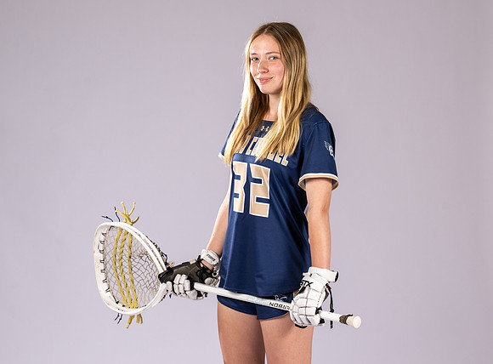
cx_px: 287
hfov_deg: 16.3
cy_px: 200
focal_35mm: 121
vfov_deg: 12.1
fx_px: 1718
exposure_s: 1/200
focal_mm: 90
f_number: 6.3
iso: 250
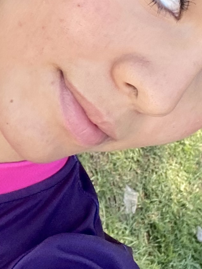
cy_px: 47
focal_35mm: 110
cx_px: -73
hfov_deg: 12.9
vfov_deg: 17.7
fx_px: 855
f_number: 2.2
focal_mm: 2.71
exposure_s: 1/122
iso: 32
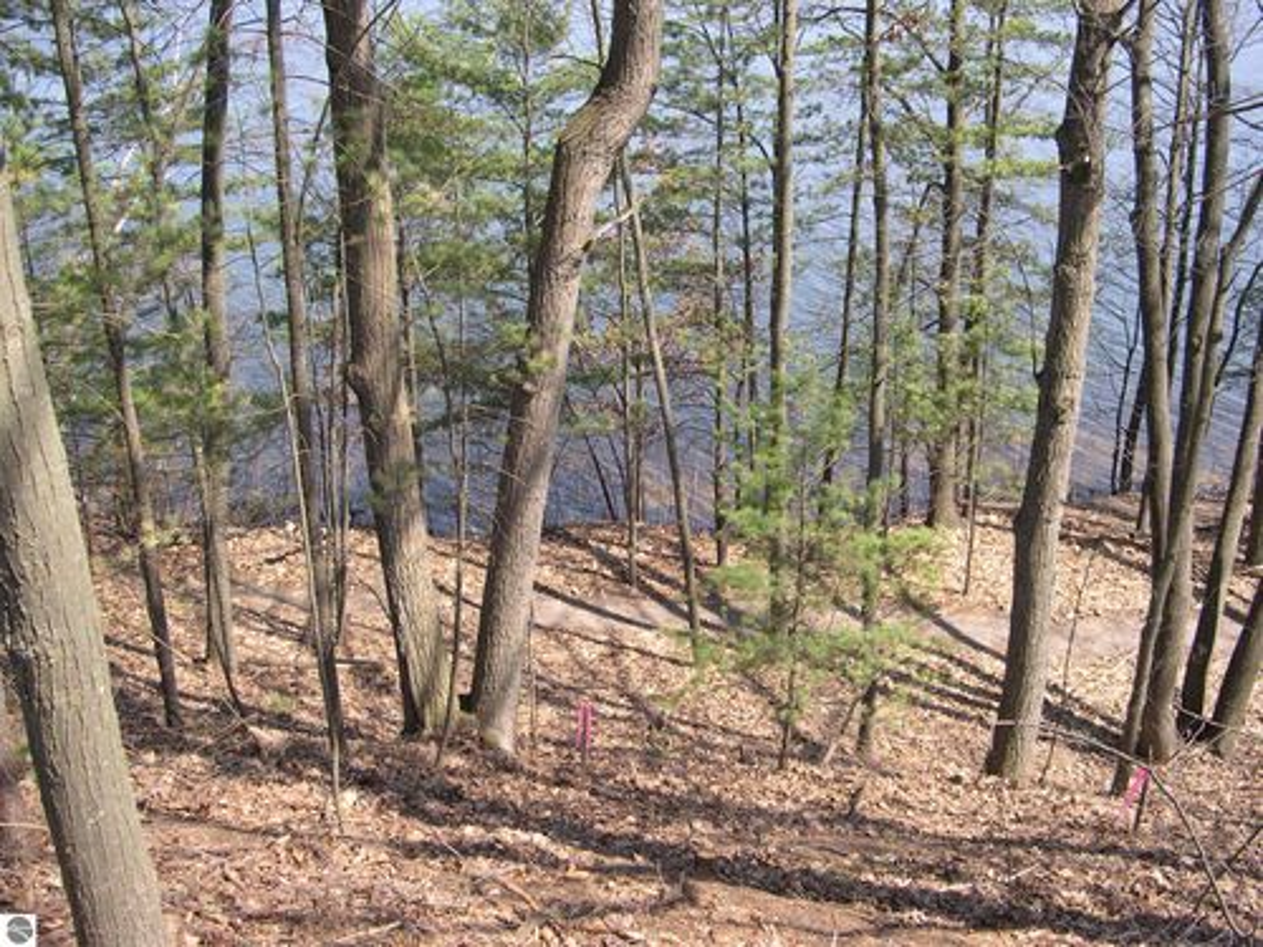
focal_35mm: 38
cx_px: 632
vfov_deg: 37.7
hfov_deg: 49.0
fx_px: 1386
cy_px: 474
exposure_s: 1/407
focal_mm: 8
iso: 100
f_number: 2.8
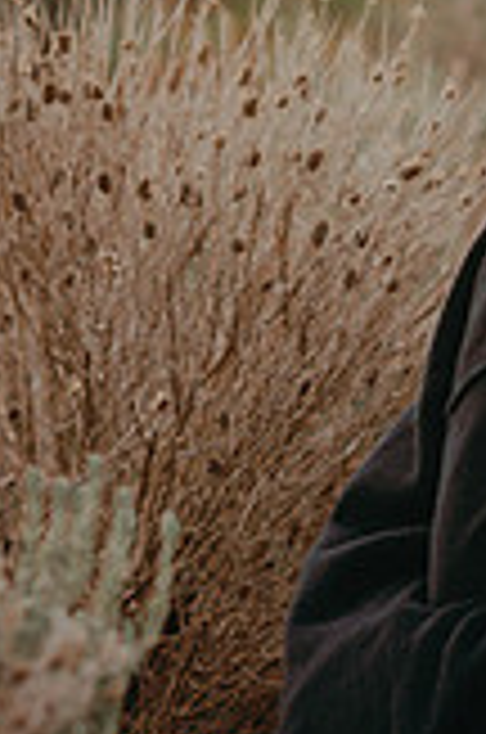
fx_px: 6731
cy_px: 440
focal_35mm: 331
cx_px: 1043
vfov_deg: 6.2
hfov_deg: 4.1
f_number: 2.8
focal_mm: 85
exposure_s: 1/125
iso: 200
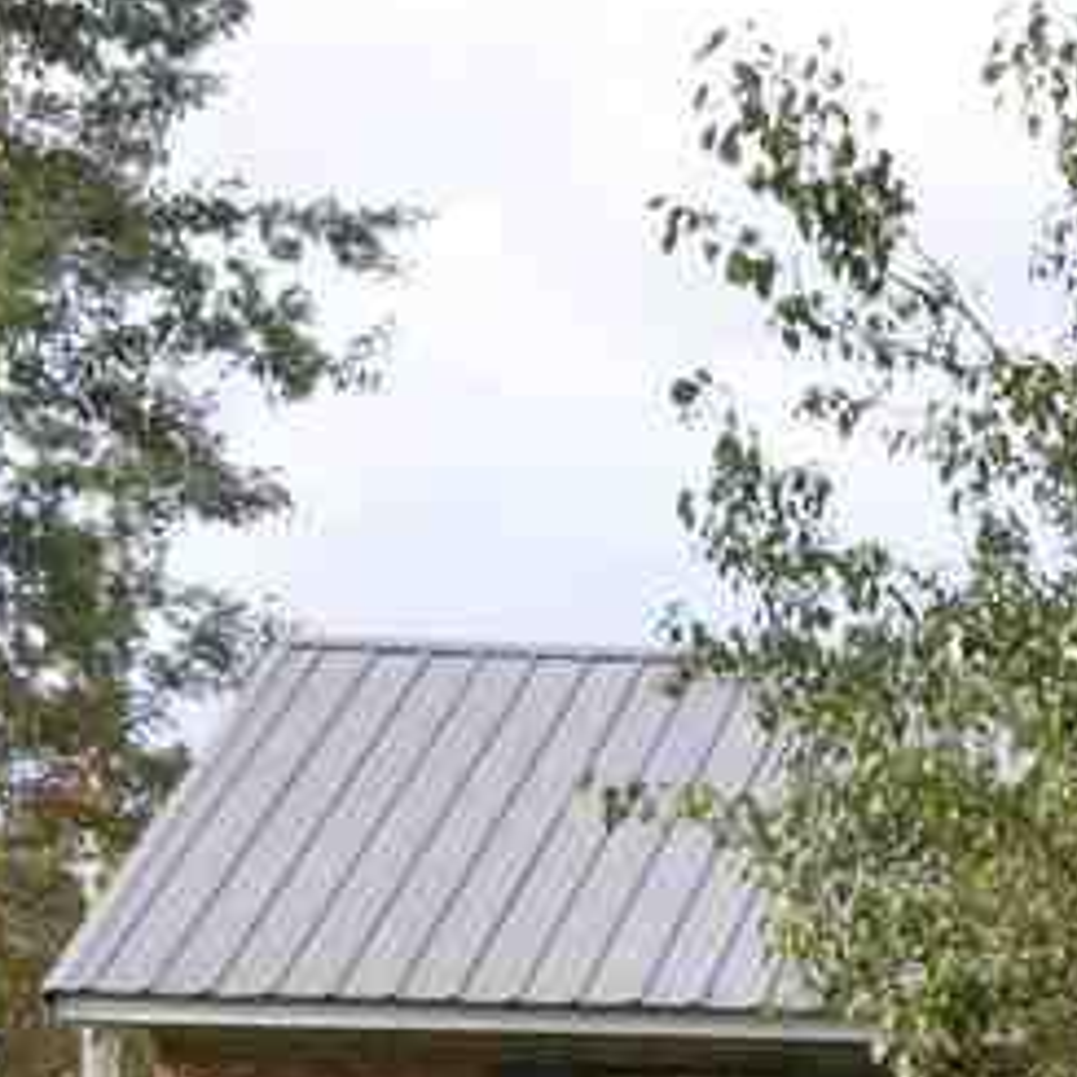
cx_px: 2119
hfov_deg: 8.4
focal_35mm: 199
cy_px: 1202
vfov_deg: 8.7
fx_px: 7005
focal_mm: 30
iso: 250
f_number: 4.5
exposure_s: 1/125
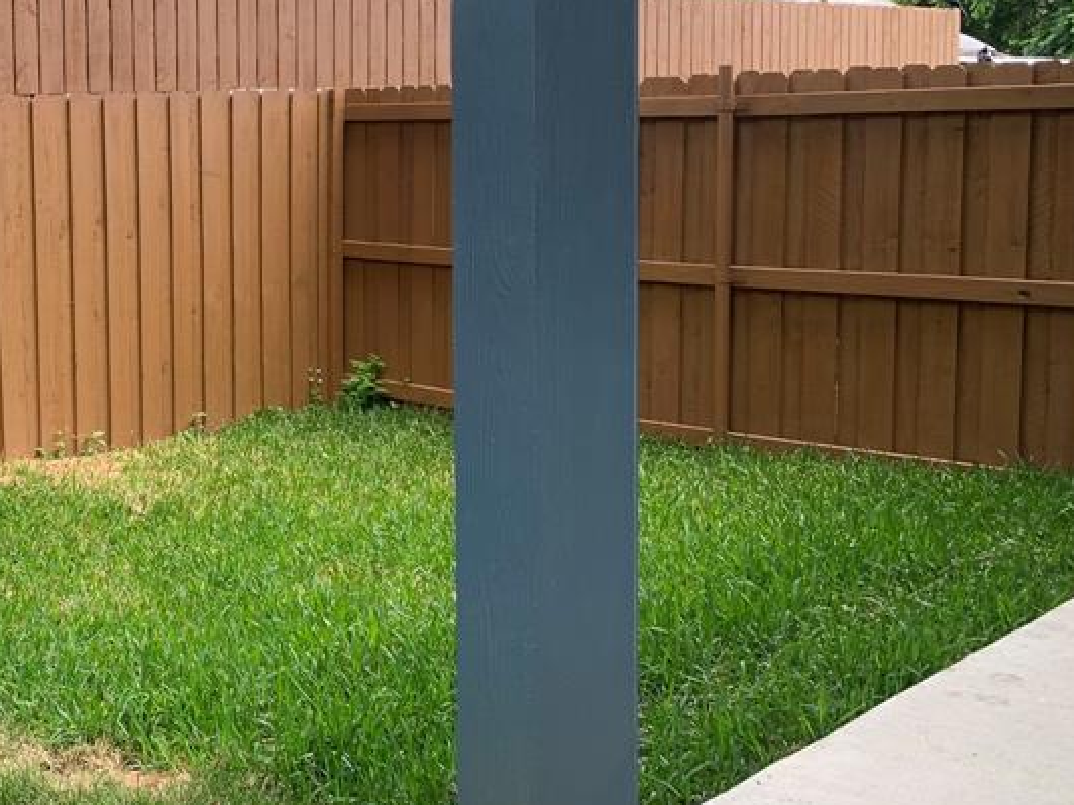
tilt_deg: -5.3
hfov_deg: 35.4
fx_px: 1551
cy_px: 252
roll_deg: +1.4
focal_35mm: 50
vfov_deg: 28.9
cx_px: 59
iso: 25
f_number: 1.8
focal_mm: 4.25
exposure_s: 1/182
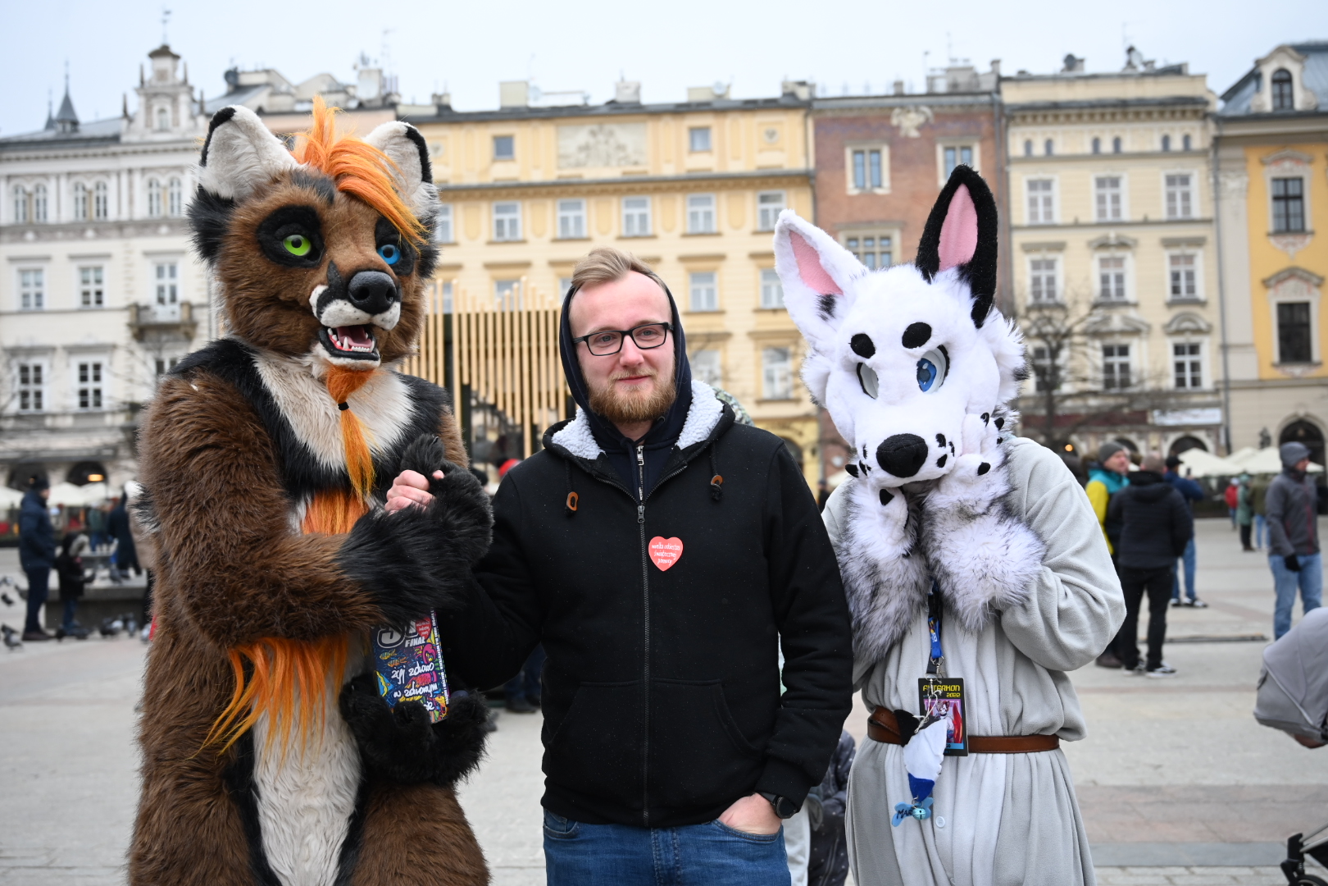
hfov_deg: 47.4
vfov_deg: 32.6
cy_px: 443
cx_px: 664
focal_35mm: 41
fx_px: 1512
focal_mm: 41
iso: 720
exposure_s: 1/640
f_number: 4
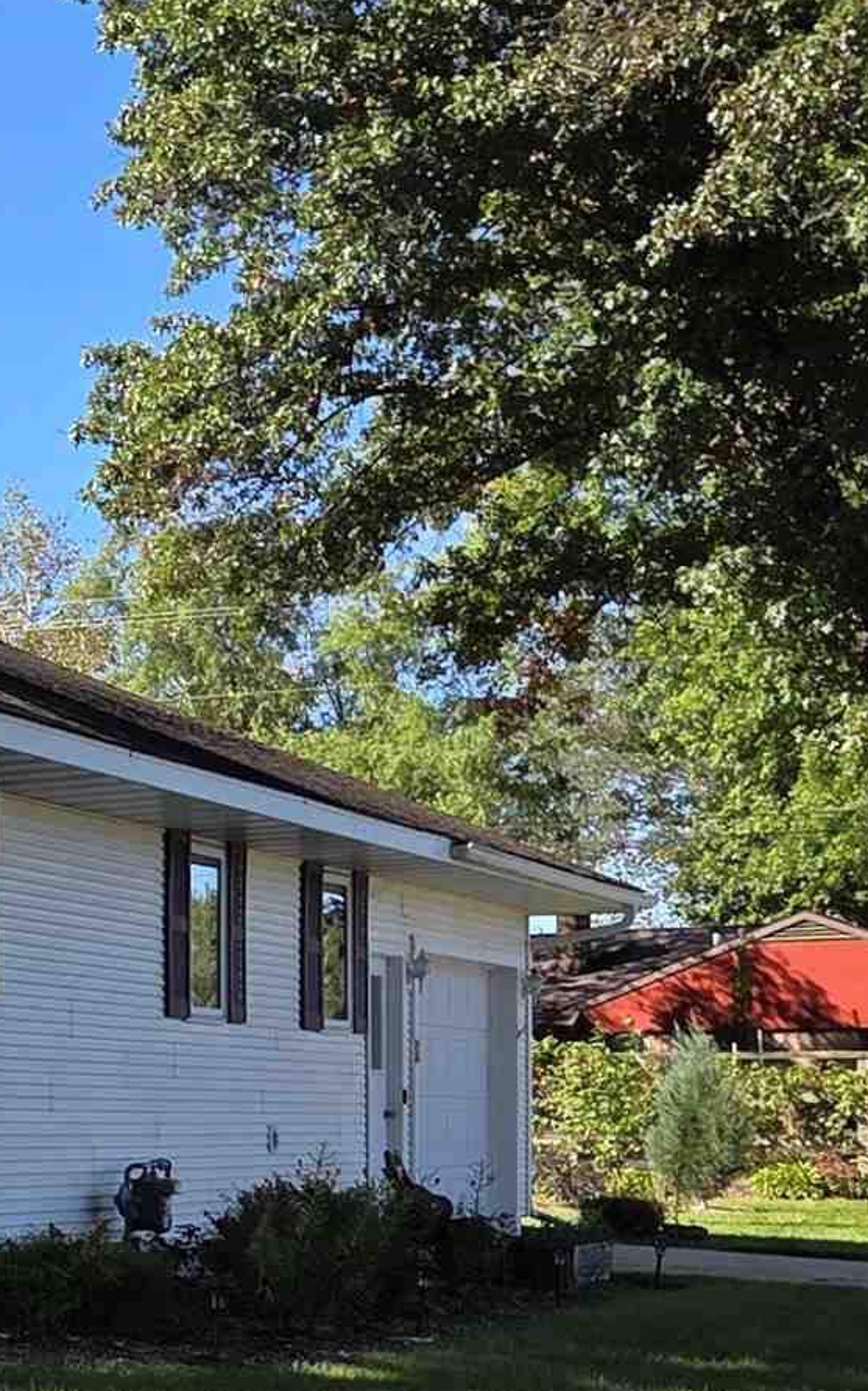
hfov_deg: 13.3
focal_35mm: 84
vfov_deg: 24.4
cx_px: -893
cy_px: 1040
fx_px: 3181
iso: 80
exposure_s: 1/2145
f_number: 1.8
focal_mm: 5.4
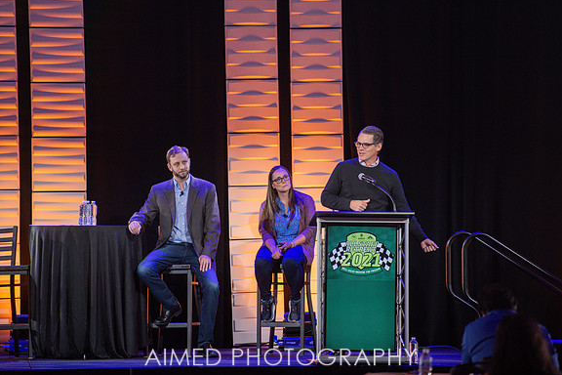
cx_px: 284
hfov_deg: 10.1
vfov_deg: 6.7
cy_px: 187
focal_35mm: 204
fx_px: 3184
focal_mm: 200
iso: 500
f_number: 3.2
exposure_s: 1/250
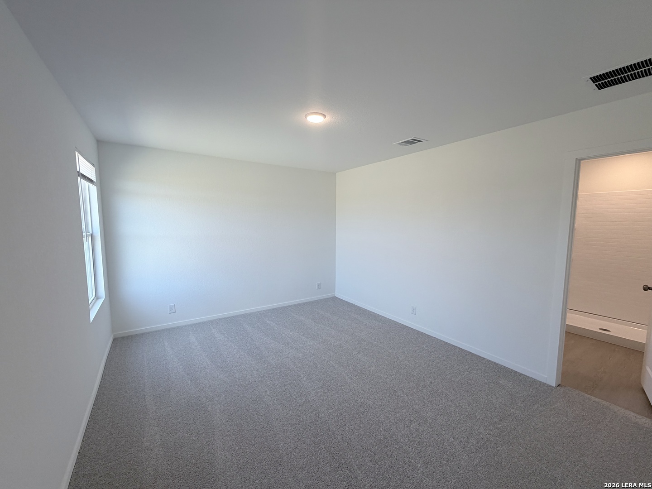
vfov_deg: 85.7
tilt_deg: -4.3
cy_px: 244
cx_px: 326
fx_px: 264
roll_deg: -0.2
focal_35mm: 14
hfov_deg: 102.1
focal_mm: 2.22
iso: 100
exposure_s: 1/120
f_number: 2.2
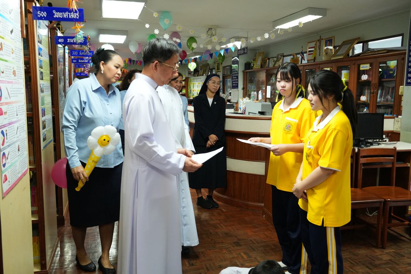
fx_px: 360
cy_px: 137
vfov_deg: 41.7
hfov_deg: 59.5
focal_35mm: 32
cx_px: 206
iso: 2500
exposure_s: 1/80
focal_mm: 21
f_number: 4
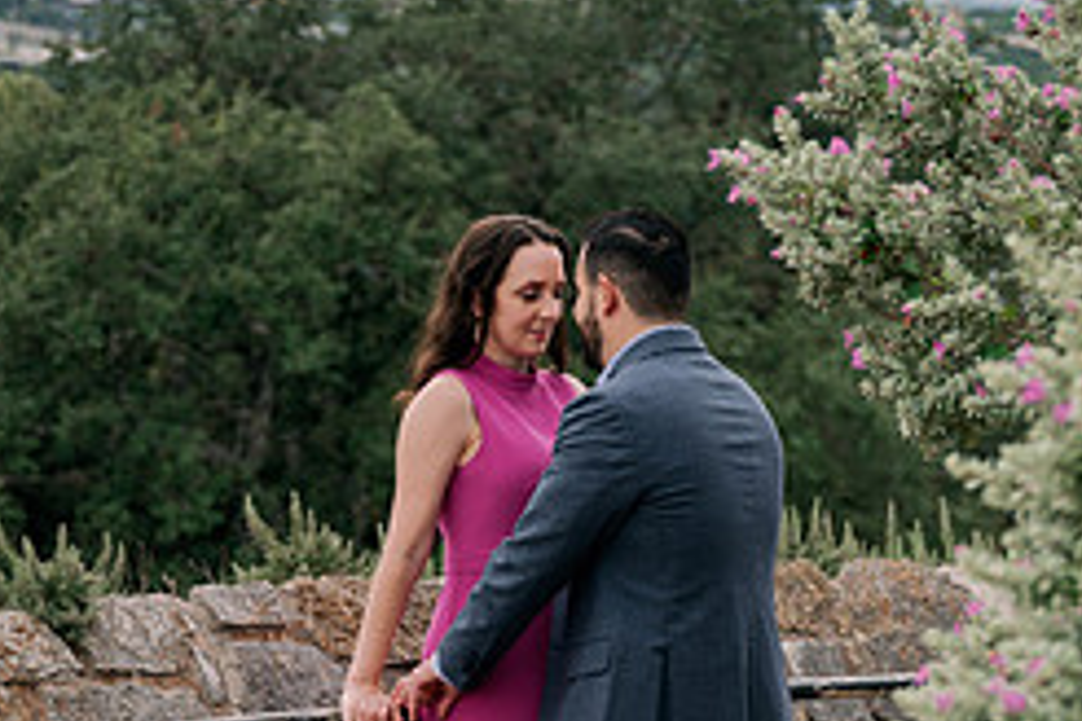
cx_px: 822
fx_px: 4298
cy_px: 514
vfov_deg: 9.6
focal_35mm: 143
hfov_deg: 14.3
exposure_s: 1/400
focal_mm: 58
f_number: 2.8
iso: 160
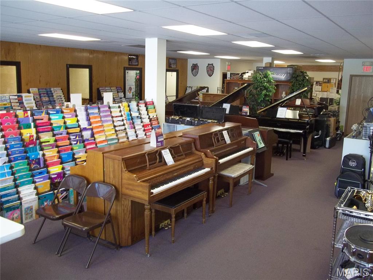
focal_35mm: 32
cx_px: 186
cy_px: 140
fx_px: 345
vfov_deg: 44.2
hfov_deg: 56.8
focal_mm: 5.7
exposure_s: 1/30
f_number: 2.9
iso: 119
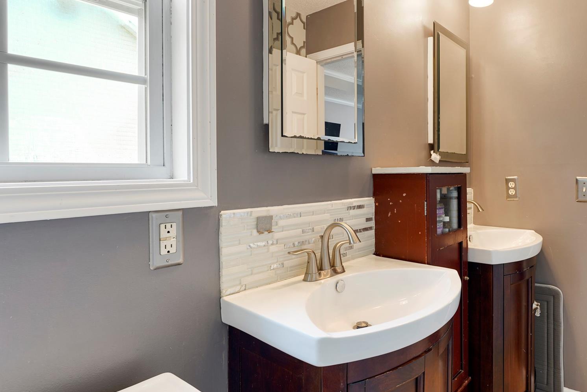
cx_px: 397
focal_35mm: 22
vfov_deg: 57.2
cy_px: 181
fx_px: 359
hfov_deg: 75.8
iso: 50
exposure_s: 1
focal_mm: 16
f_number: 8
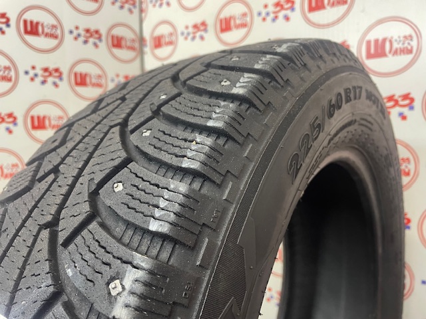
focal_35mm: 26
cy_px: 160
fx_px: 320
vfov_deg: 53.1
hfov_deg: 67.3
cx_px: 213
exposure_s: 1/50
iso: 200
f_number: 1.6
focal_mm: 4.2
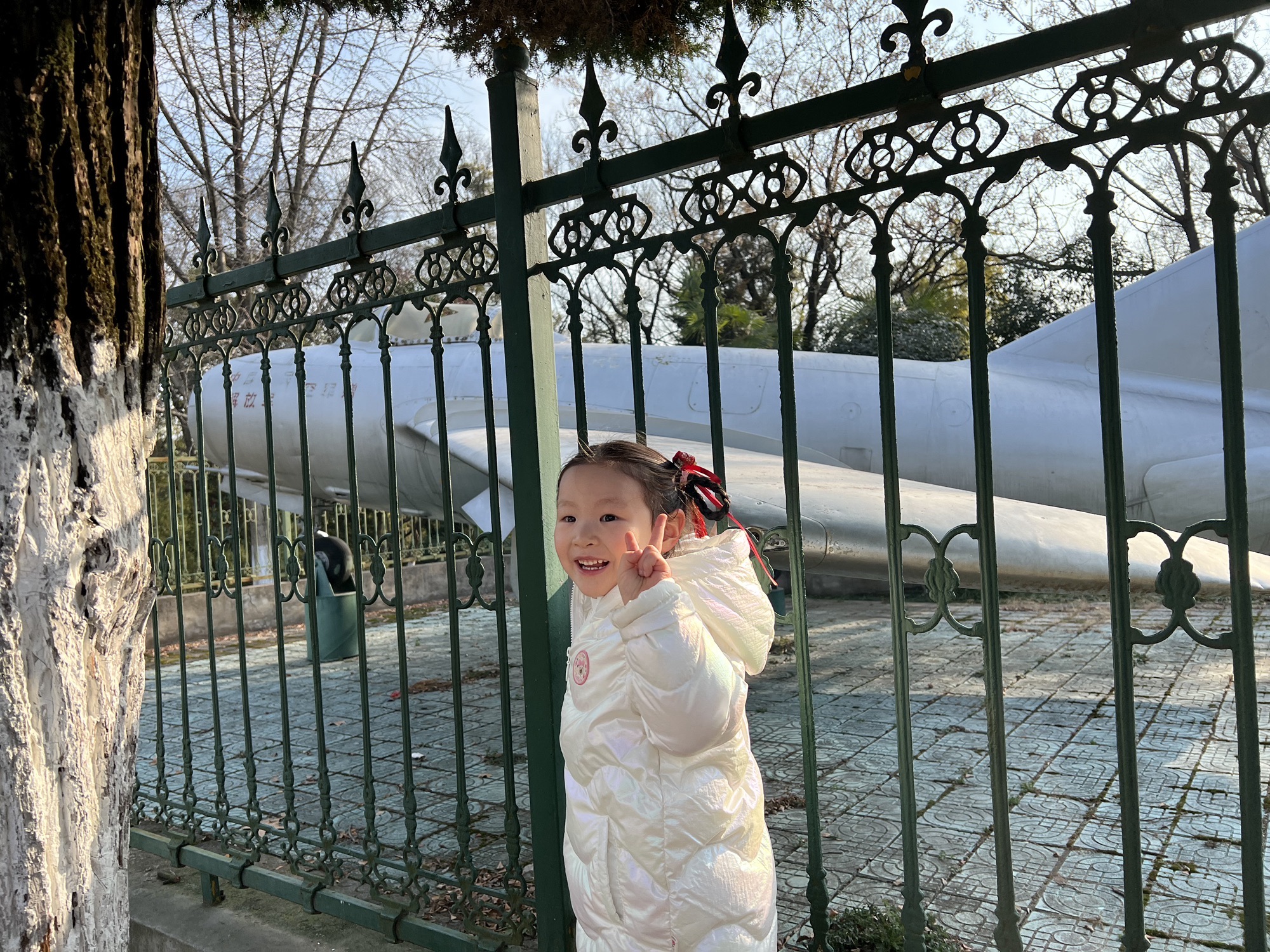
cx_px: 635
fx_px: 954
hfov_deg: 67.3
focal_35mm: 26
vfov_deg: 53.1
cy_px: 476
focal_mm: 5.7
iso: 50
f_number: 1.5
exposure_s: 1/1295
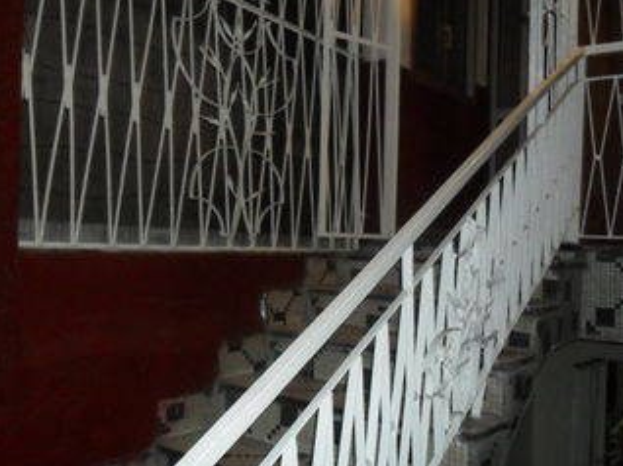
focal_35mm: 34
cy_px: 243
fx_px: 611
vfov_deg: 41.7
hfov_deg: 53.8
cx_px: 353
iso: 400
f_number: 3.5
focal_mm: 4.9
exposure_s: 1/45
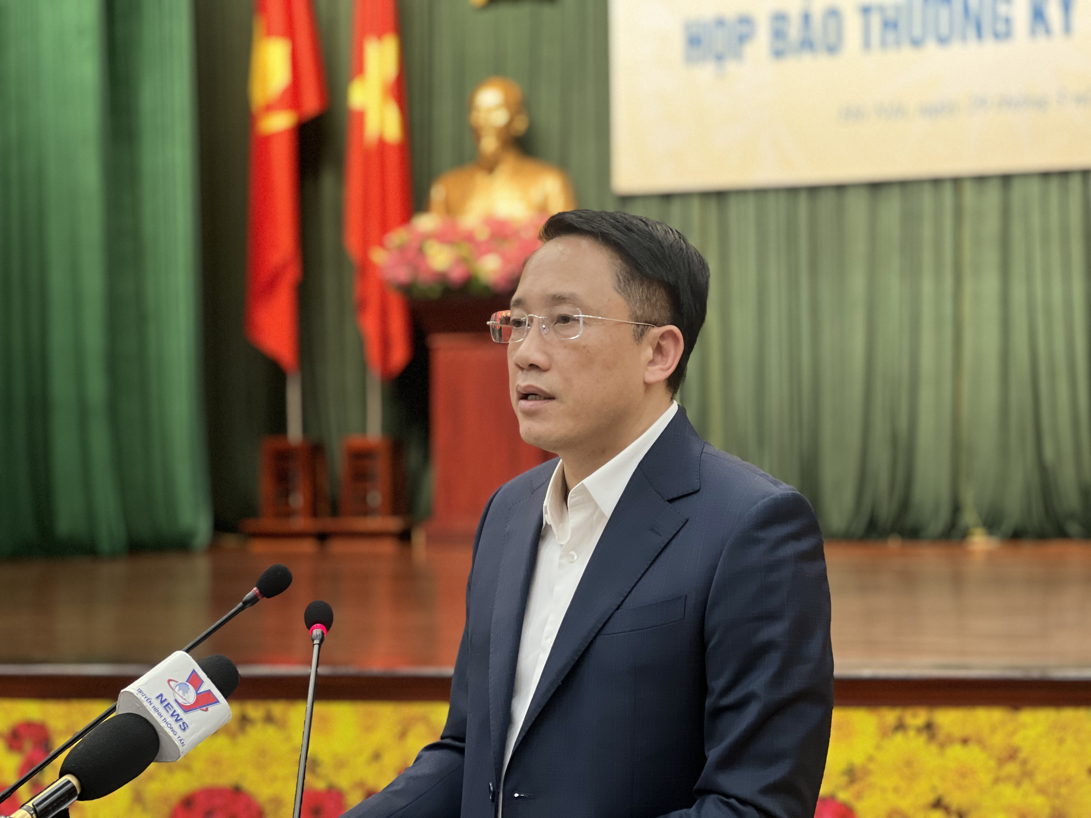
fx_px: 2427
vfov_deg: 19.1
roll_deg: +0.5
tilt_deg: +1.7
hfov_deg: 25.3
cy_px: 409
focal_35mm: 77
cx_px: 546
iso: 320
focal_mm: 9
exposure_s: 1/33
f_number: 2.8
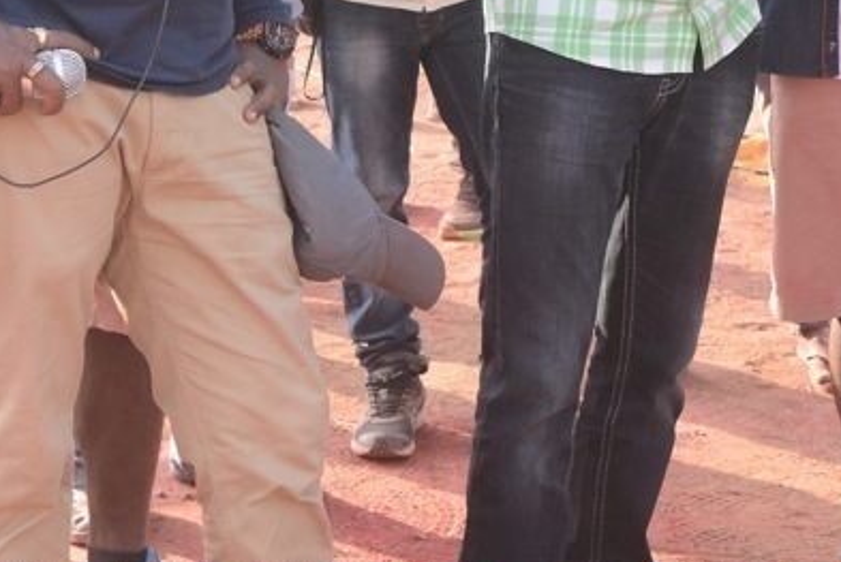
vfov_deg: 11.0
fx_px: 2853
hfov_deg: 16.7
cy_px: -157
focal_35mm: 122
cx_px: 591
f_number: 5
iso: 500
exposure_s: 1/160
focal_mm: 40
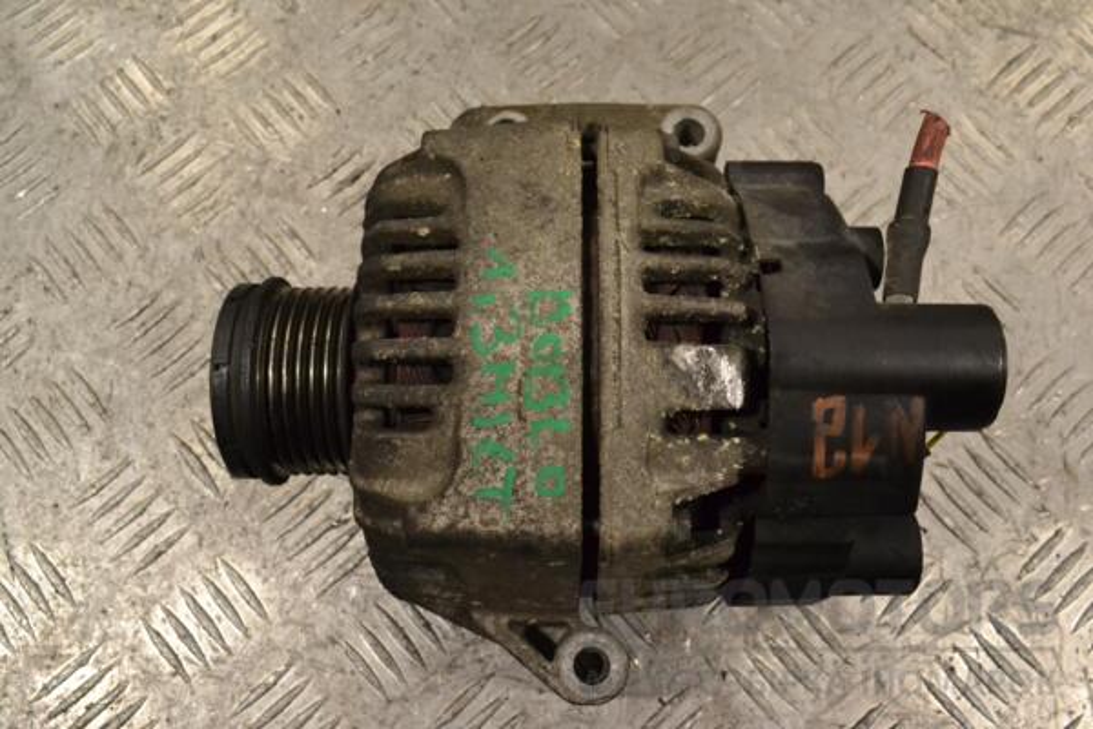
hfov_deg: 57.2
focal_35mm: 33
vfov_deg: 40.0
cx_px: 546
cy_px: 364
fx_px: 1002
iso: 3200
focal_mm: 22
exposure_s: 1/400
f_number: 10
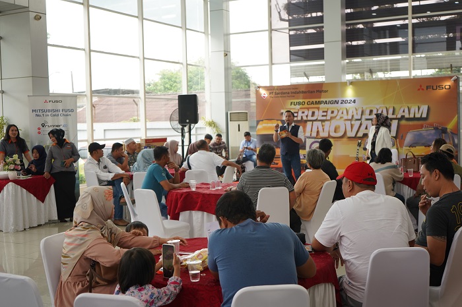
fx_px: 552
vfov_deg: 31.2
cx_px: 231
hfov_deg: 45.4
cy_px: 154
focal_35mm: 43
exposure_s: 1/60
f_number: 4.5
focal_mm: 43
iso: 250
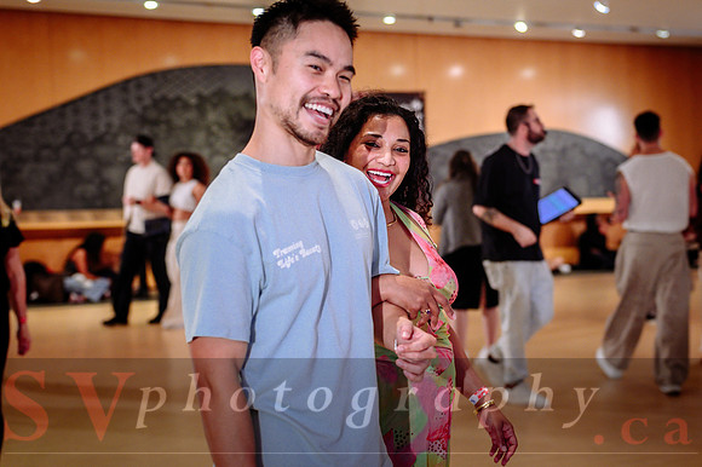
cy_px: 234
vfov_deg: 23.4
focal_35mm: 58
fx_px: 1130
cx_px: 351
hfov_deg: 34.5
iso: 1250
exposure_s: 1/320
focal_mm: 39
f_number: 2
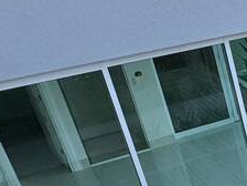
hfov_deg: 16.2
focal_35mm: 90
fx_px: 642
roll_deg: +0.0
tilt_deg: -33.7
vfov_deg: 15.7
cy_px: 228
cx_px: 507
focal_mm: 2.22
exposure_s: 1/347
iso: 40
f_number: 2.2
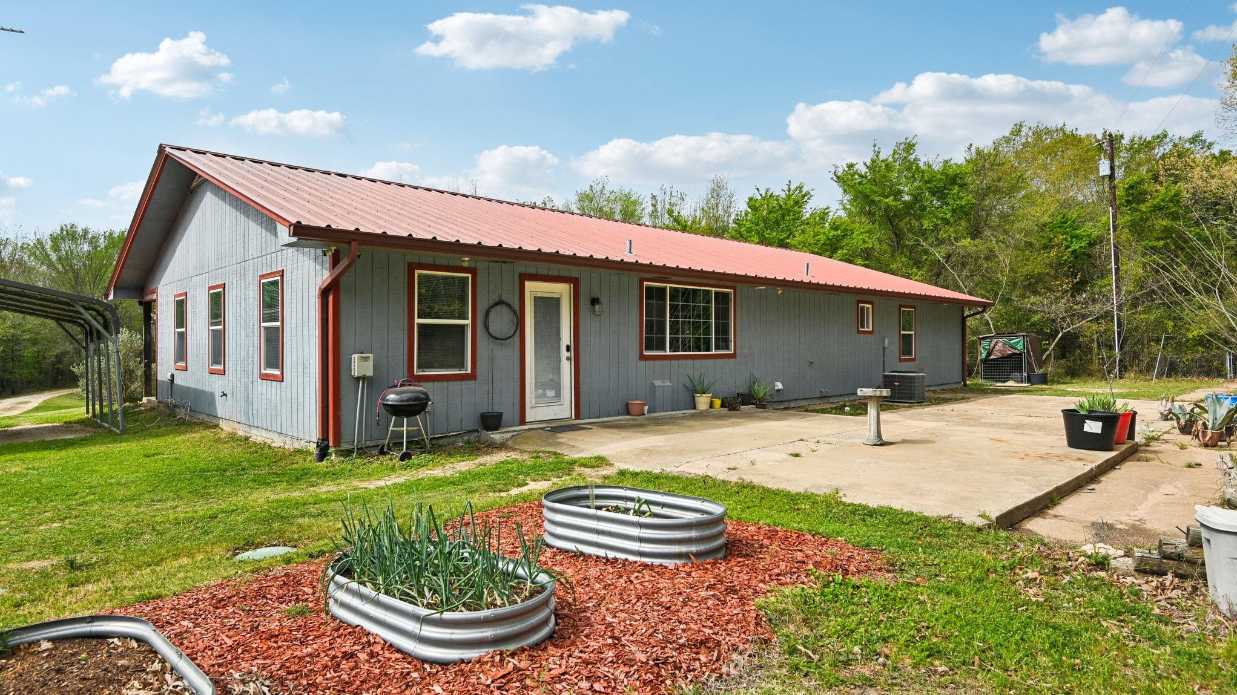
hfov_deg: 83.8
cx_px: 619
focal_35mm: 21
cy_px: 337
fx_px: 689
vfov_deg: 53.6
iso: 400
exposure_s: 1/1250
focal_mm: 20
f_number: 8
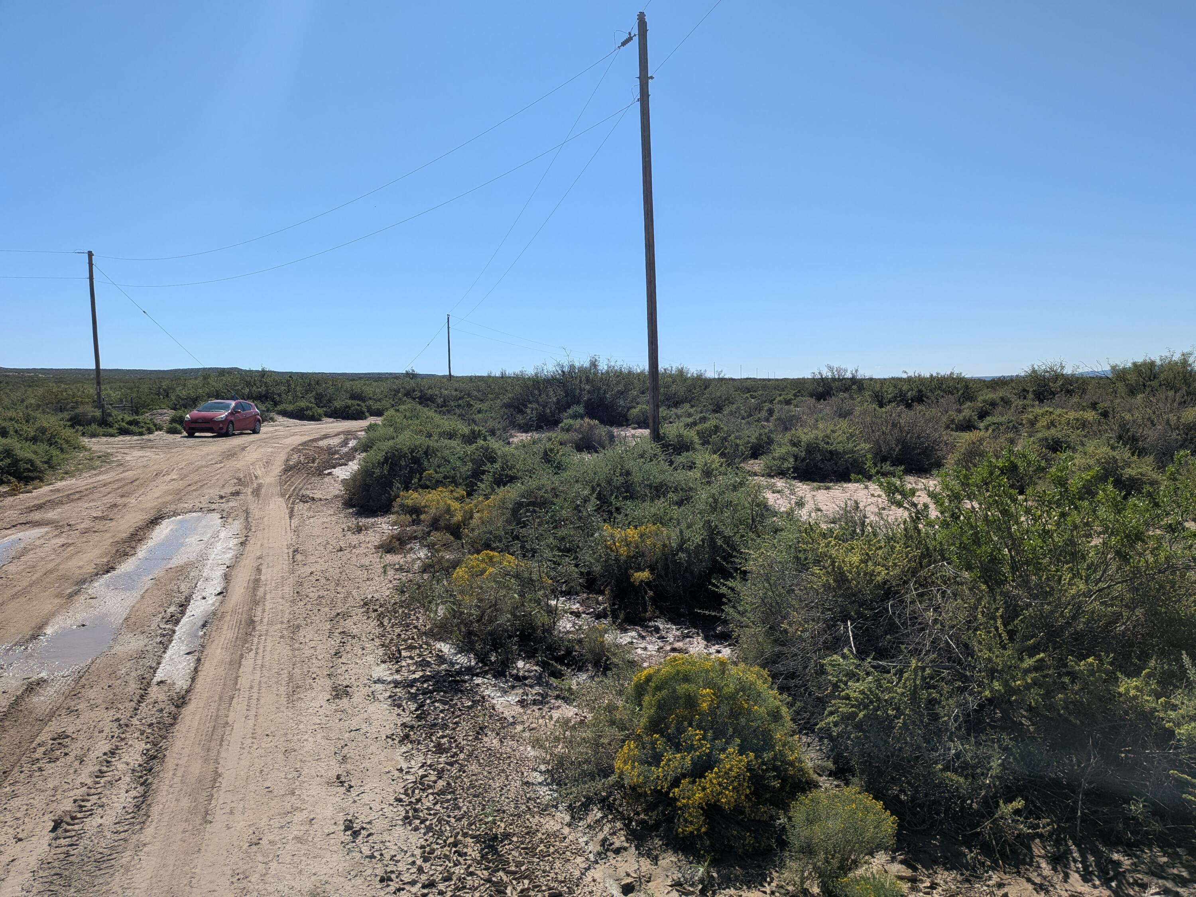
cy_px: 448
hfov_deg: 71.6
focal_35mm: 24
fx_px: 829
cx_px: 598
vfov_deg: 56.8
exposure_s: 1/2809
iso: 29
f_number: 1.7
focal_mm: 4.53
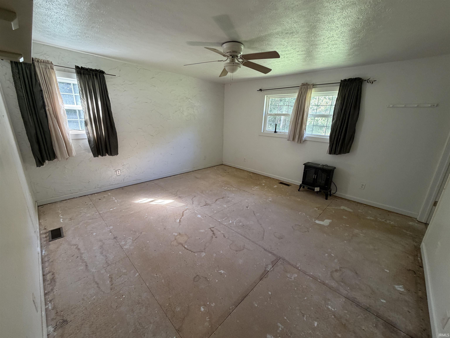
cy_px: 169
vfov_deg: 85.7
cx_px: 225
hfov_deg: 102.1
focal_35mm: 14
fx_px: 182
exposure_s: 1/60
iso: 200
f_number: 2.2
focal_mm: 2.22
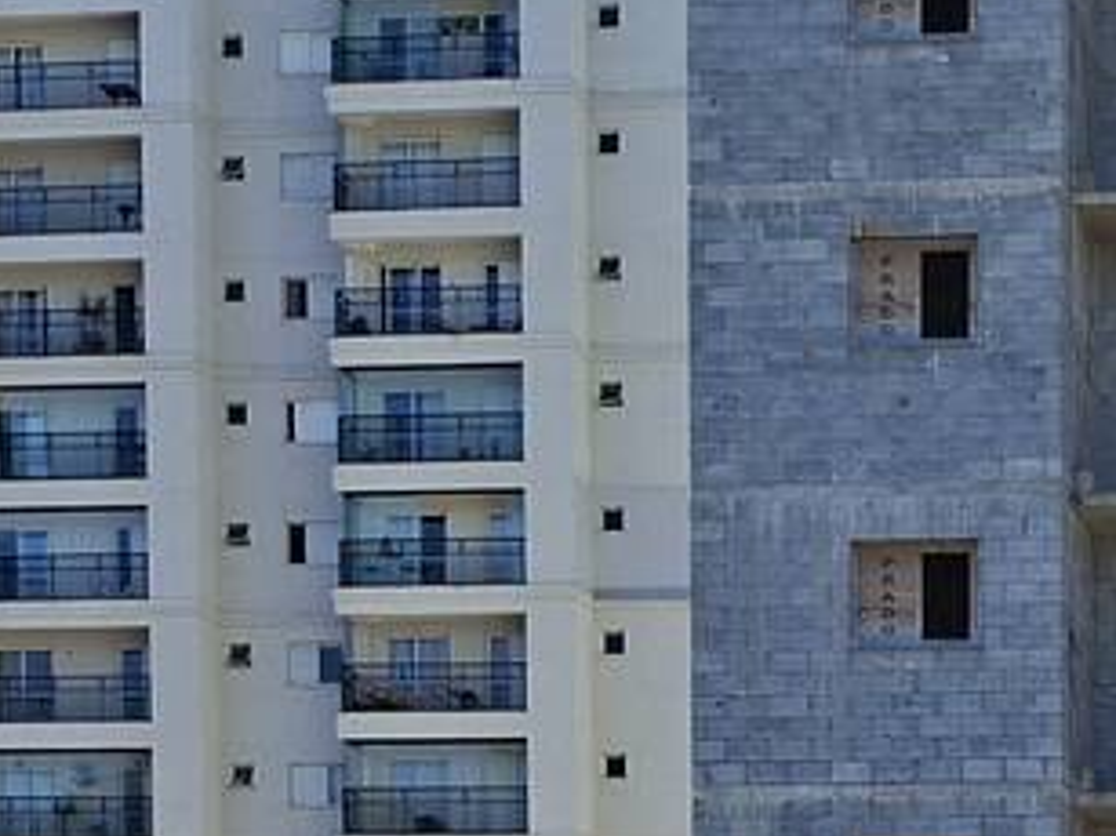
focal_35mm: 108
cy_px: 1857
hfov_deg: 17.2
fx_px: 3480
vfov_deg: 11.7
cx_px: 1443
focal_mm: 5.54
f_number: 1.8
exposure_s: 1/1208
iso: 50
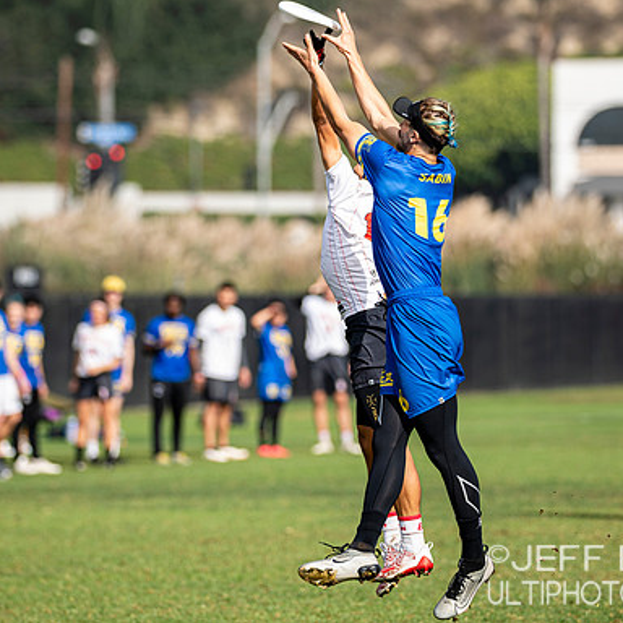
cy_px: 272
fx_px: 6679
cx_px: 312
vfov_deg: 5.3
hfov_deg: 5.3
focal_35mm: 328
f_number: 3.2
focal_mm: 210
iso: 100
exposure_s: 1/1250
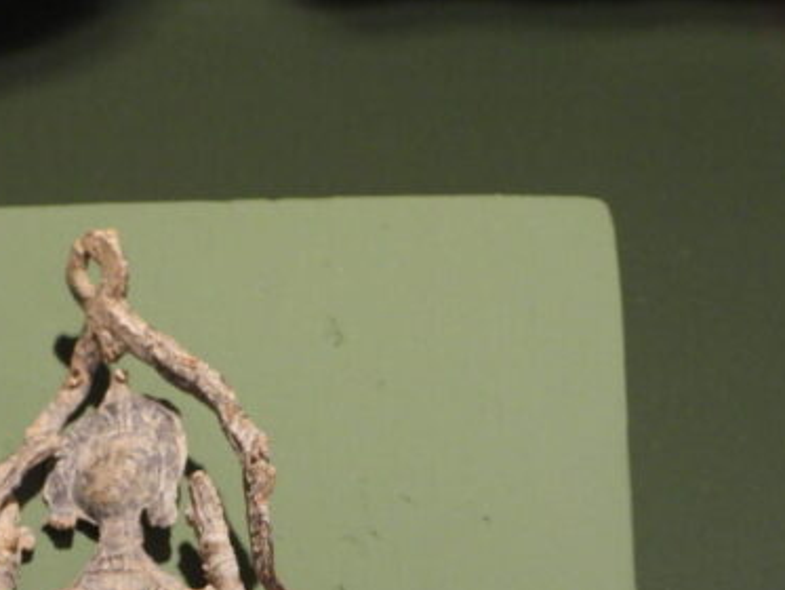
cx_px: 88
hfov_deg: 12.2
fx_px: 3652
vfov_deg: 9.2
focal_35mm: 161
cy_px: 591
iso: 450
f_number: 3.5
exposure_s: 1/15
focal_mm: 14.4
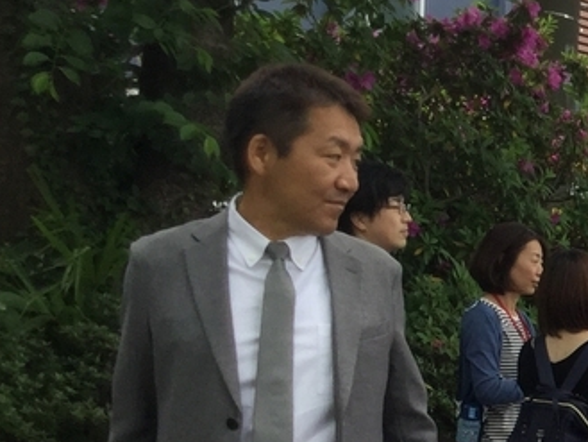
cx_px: 967
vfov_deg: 12.9
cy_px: 462
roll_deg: -3.9
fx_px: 1920
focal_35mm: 113
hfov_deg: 15.6
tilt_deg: -7.2
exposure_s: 1/120
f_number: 2.4
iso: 25
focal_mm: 3.3
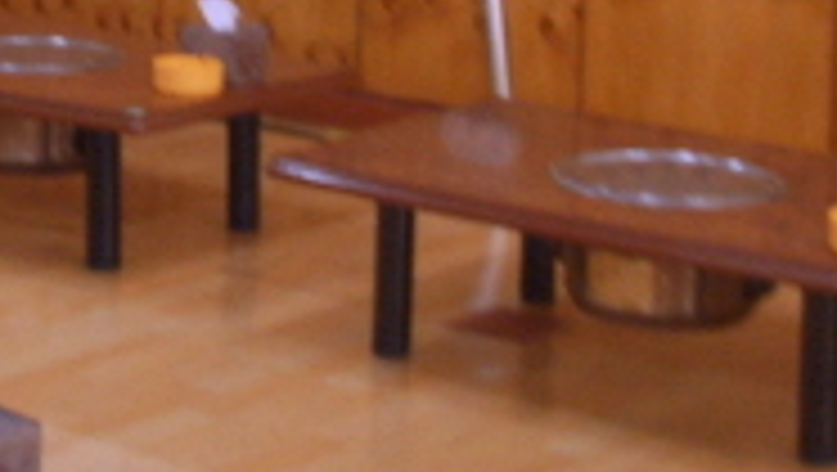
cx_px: -40
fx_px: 2532
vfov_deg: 10.4
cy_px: -196
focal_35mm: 114
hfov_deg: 18.2
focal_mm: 6.6
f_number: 3.5
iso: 152
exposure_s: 1/45
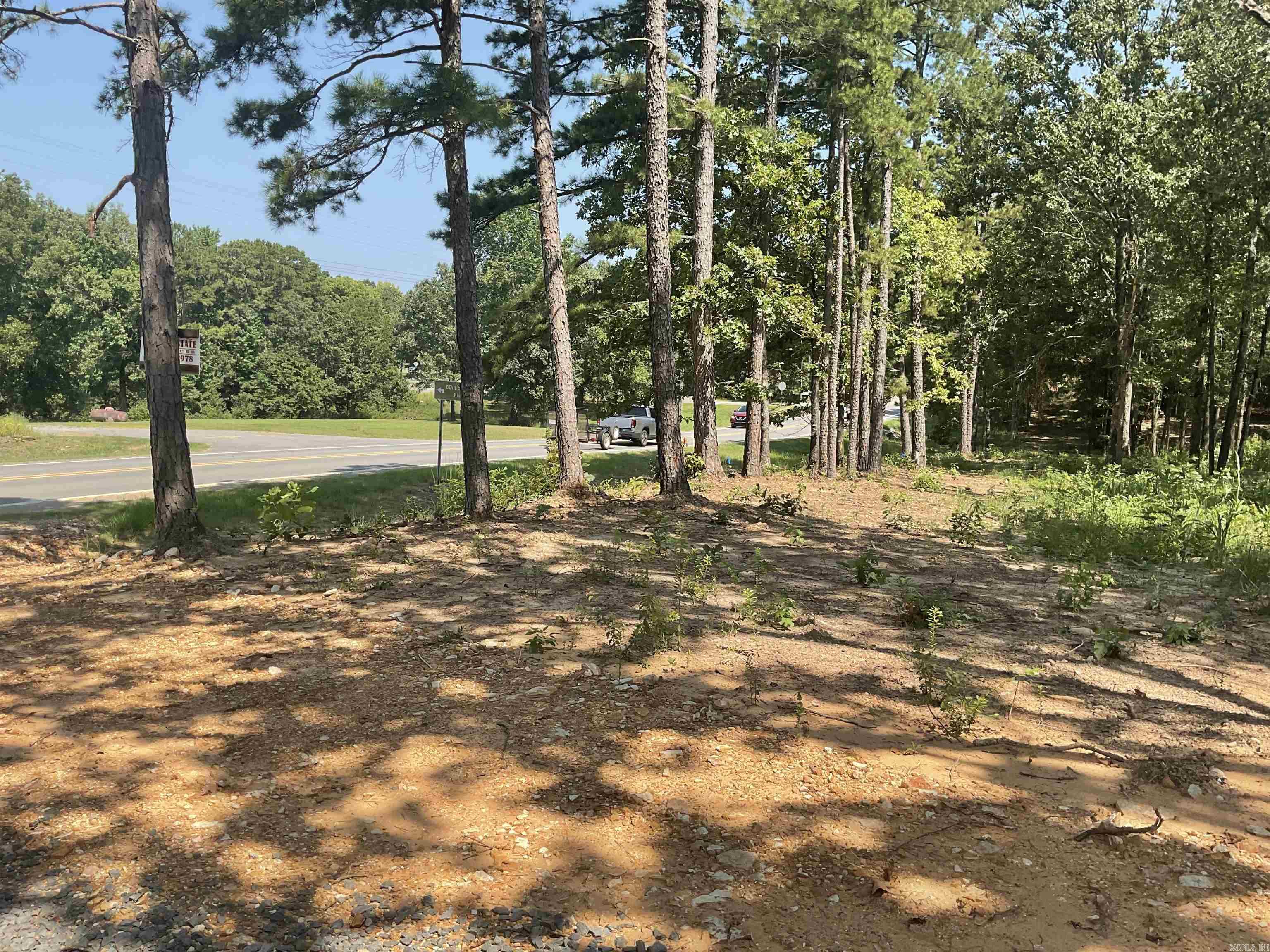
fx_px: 1064
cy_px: 476
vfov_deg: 48.2
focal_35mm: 29
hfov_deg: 61.7
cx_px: 635
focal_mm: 3
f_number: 1.8
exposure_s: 1/842
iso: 16
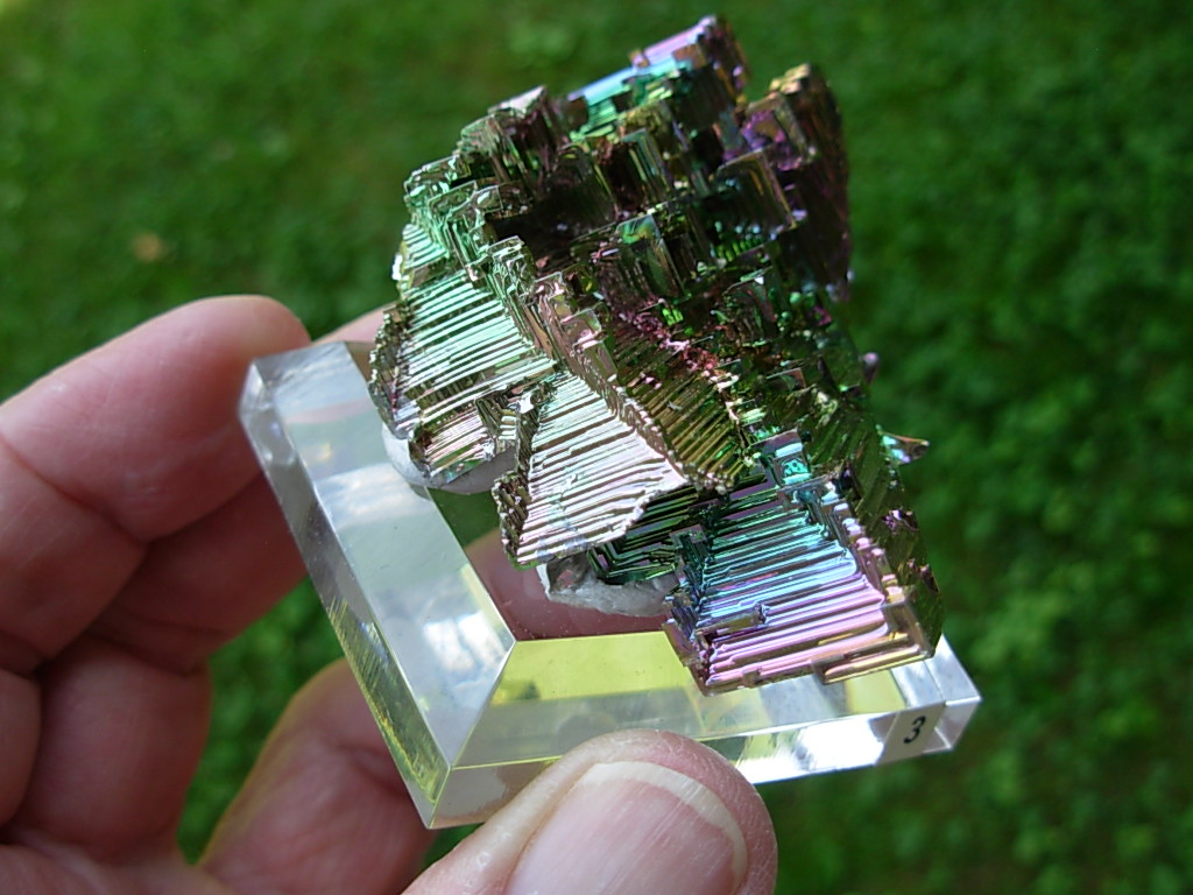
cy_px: 448
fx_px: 1310
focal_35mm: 38
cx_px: 596
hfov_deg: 49.0
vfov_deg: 37.7
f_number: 2.9
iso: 50
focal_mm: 6.3
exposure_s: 1/215
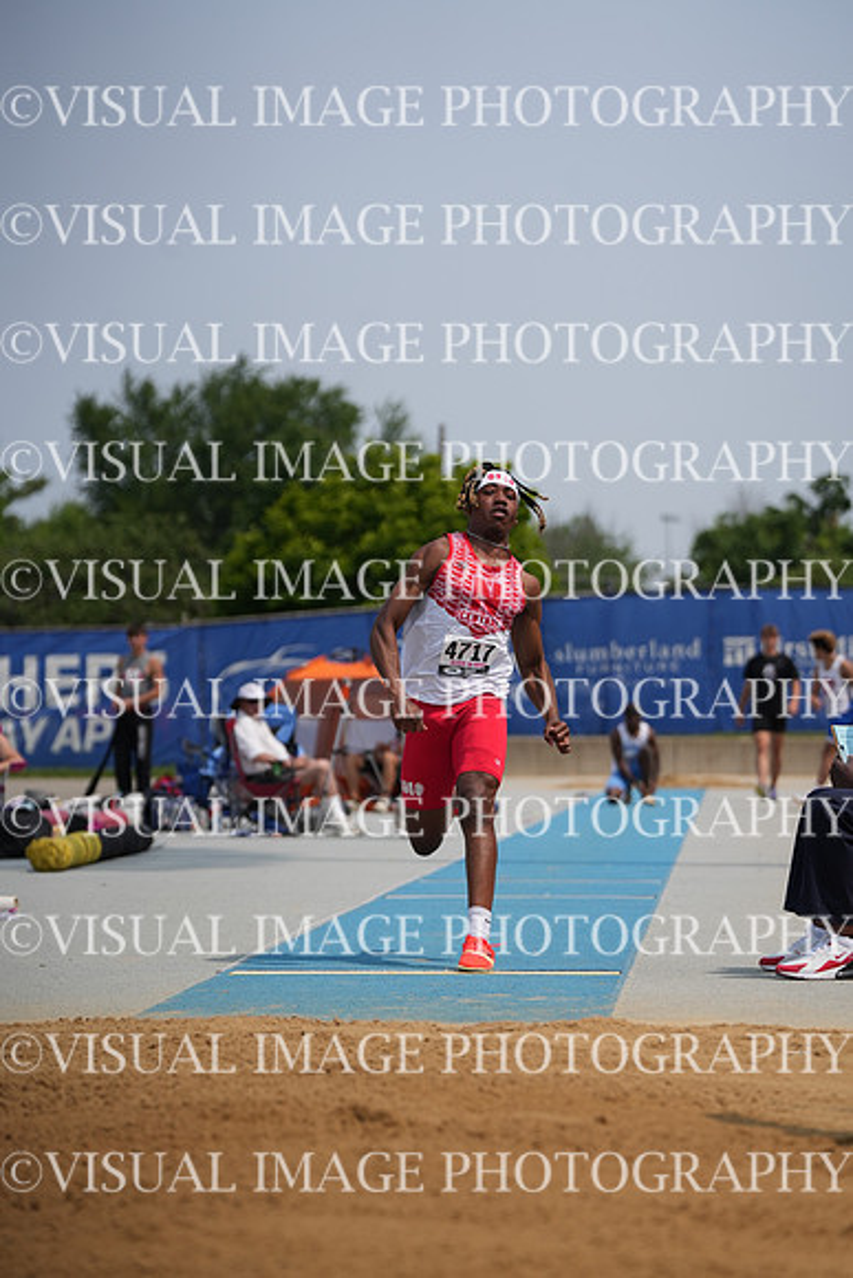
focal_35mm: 144
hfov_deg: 9.5
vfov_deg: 14.2
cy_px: 639
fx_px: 5115
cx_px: 426
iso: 320
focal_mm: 144
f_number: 4
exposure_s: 1/6400
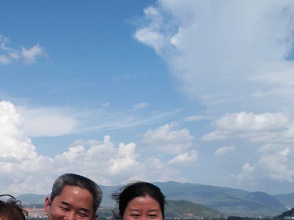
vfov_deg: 19.6
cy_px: 222
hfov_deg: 25.9
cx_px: 37
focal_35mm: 73
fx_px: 620
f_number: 3.5
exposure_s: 1/906
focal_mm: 6.3
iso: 64
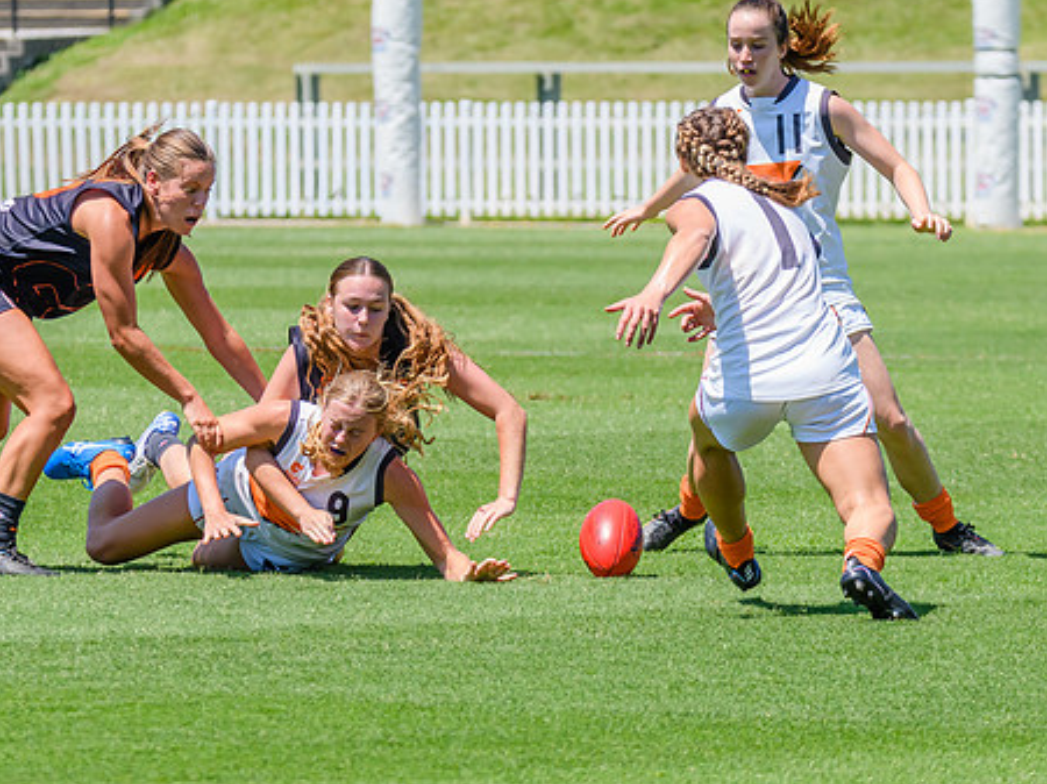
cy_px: 360
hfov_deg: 4.1
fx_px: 14692
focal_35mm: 486
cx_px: 570
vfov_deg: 3.1
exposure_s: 1/2000
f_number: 8
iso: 800
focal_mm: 220
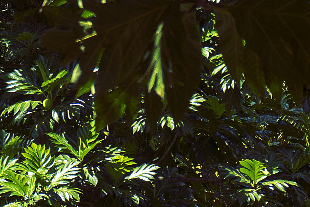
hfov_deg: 7.1
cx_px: 546
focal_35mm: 282
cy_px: 178
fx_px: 2428
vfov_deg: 4.9
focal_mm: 70
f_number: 8
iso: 100
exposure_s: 1/100
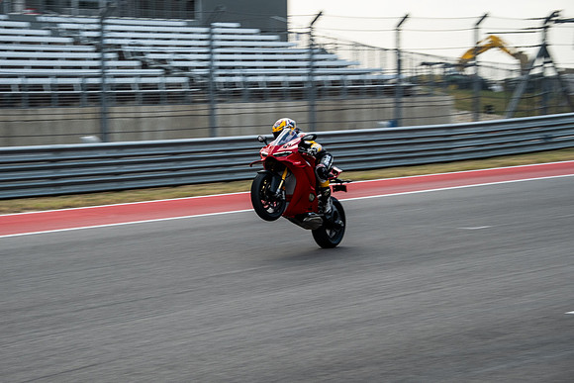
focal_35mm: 115
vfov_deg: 11.9
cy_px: 187
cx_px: 176
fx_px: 1835
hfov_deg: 17.7
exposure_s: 1/320
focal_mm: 55
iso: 160
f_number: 5
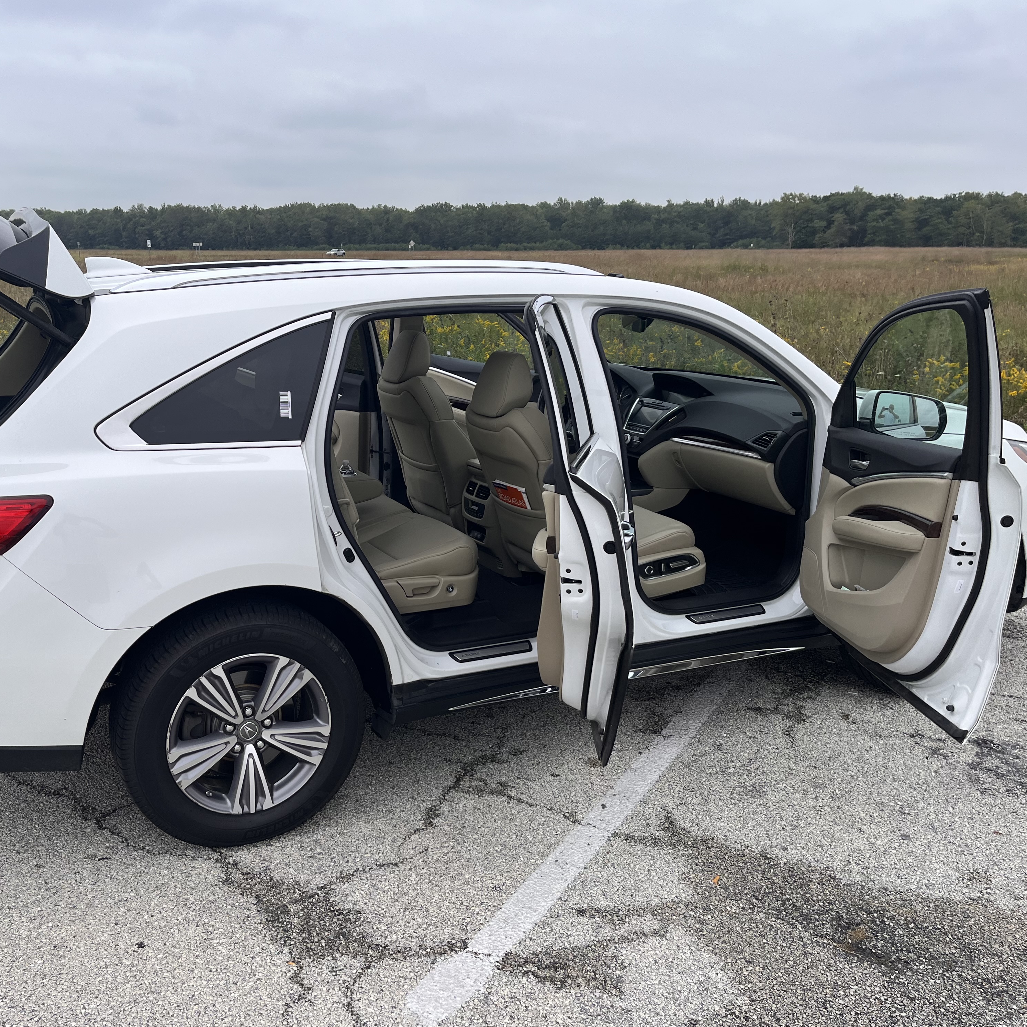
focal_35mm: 31
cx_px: 402
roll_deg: +0.4
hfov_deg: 52.1
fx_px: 1041
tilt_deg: -13.7
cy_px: 514
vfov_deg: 52.5
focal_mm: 5.1
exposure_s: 1/1802
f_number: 1.6
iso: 50
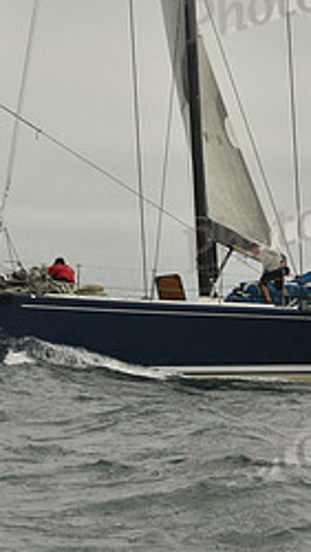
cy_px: 131
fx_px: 2487
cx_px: 71
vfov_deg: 12.6
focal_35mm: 170
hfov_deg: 7.1
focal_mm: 70
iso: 320
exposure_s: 1/800
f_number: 10
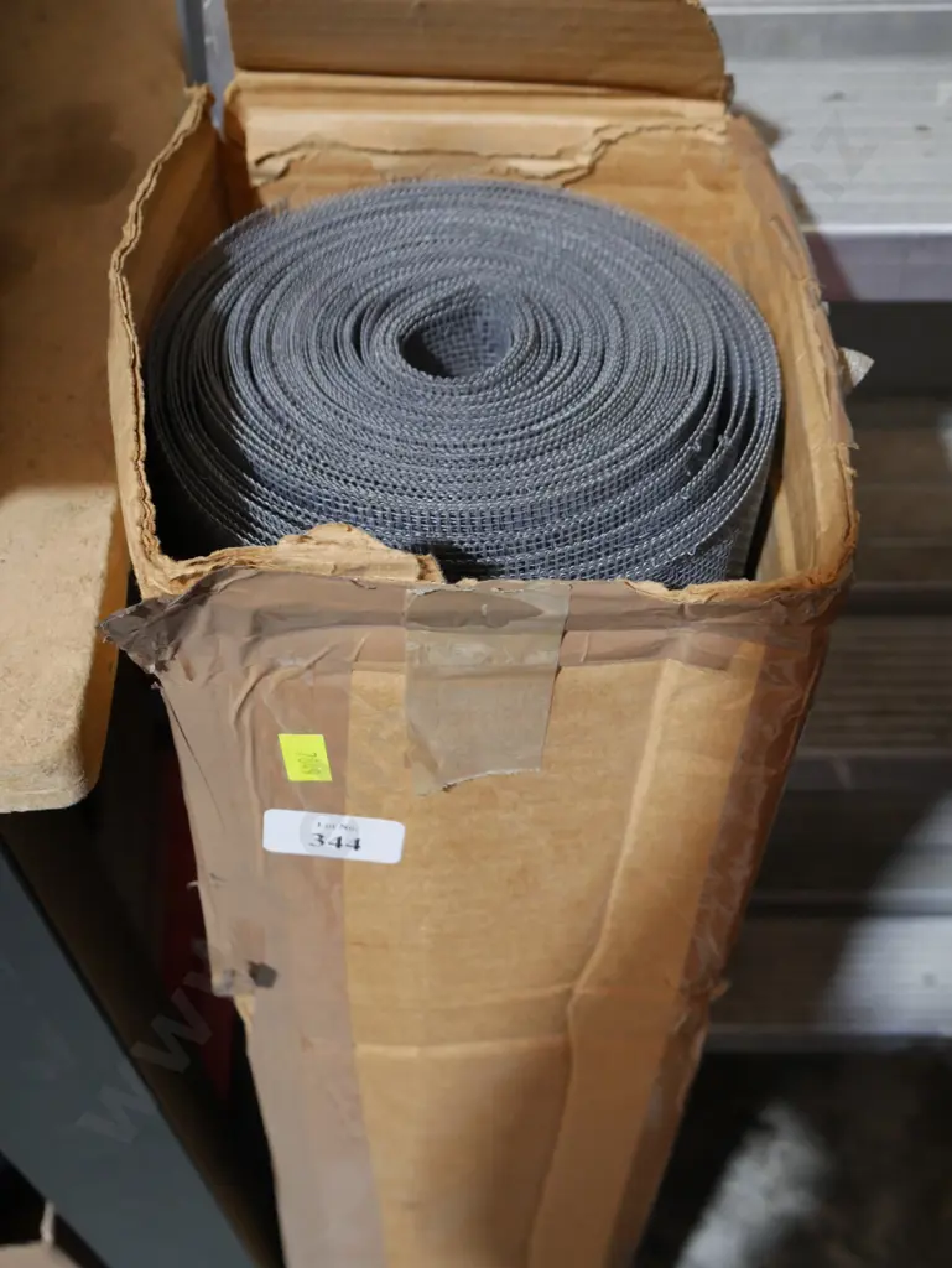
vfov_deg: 46.8
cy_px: 634
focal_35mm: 40
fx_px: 1466
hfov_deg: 36.0
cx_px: 476
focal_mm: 20
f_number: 4.4
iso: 1000
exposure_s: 1/60
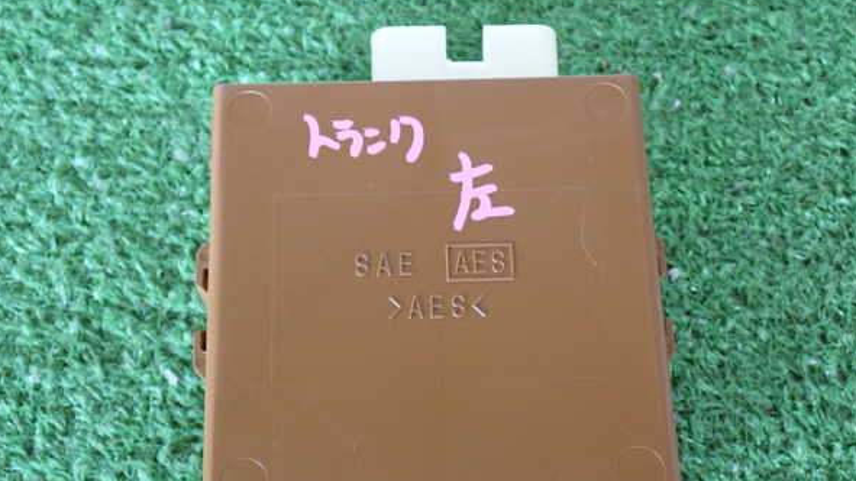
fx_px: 1180
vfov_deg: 23.0
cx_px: 429
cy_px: 262
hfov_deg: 39.9
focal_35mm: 52
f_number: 3.1
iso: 800
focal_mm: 8.4
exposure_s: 1/50
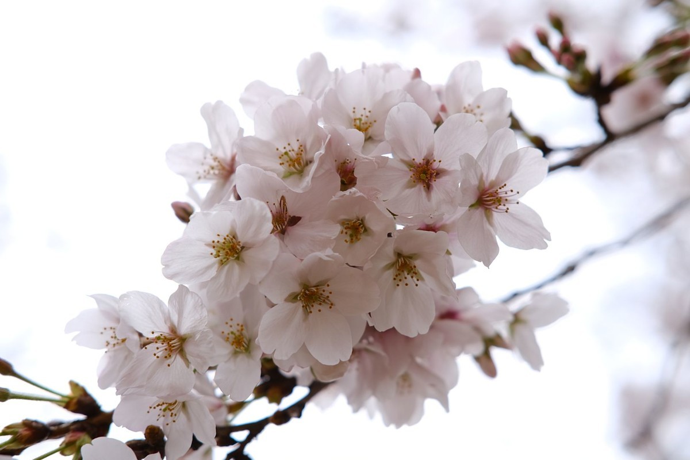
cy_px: 230
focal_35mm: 53
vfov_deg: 25.5
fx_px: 1016
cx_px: 345
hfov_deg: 37.5
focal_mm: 35
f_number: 3.6
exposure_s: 1/280
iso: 160
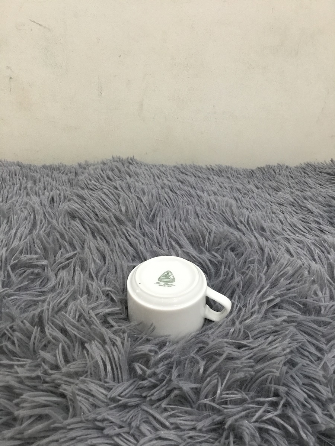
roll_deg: +0.1
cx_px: 168
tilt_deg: -33.5
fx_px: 400
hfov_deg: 45.4
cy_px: 223
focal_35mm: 31
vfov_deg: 58.4
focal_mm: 3.3
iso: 125
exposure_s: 1/33
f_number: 2.4
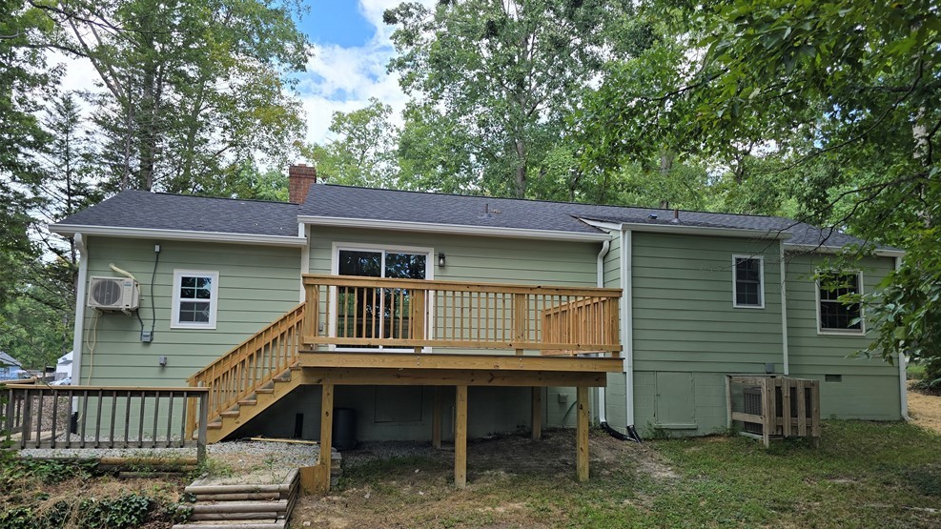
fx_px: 649
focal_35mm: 26
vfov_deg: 44.3
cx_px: 487
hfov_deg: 71.9
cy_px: 302
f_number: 1.7
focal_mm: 6.3
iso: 12
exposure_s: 1/195
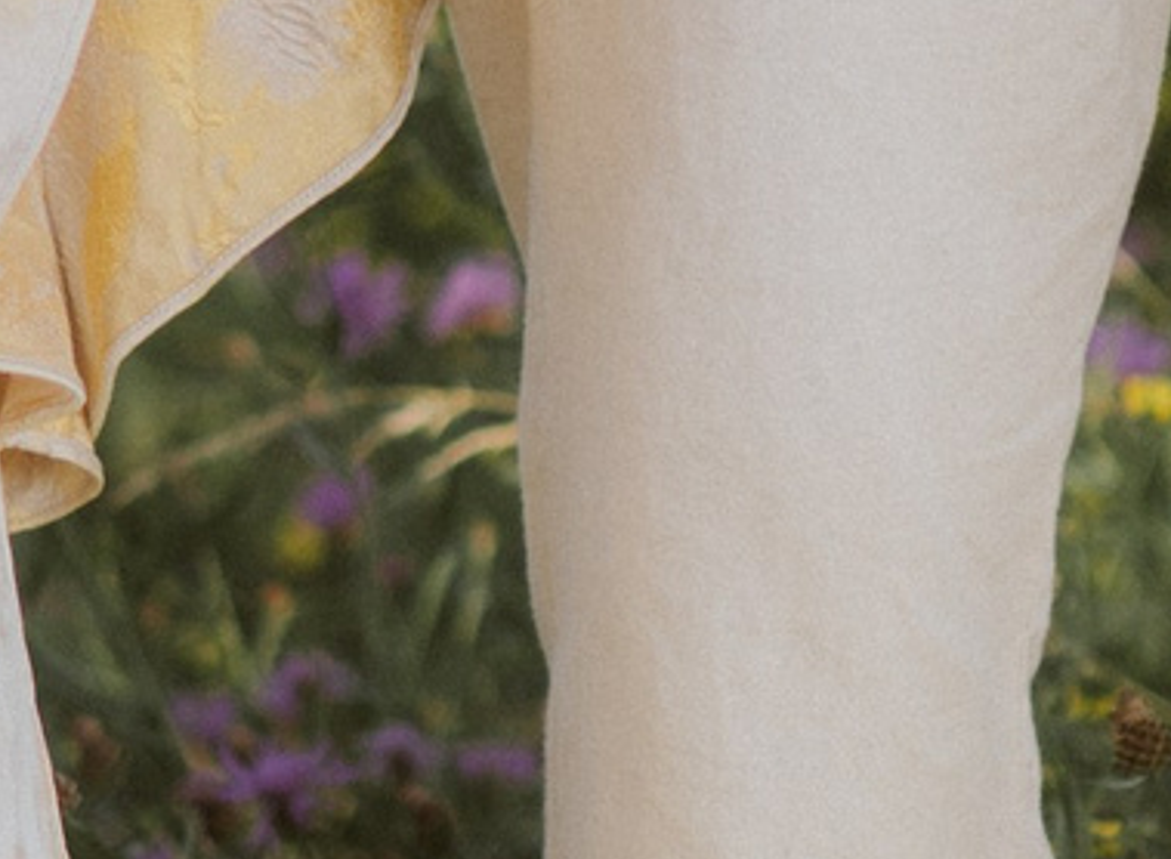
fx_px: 8491
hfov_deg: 7.9
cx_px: 628
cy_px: 389
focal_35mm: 253
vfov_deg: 5.8
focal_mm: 35
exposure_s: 1/4000
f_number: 1.4
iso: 160
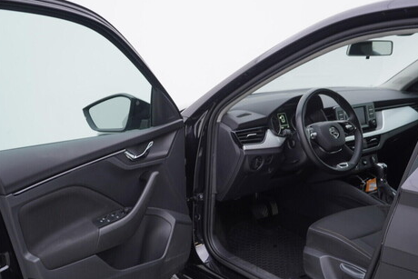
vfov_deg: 31.1
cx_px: 201
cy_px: 163
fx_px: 499
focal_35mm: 43
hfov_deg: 45.4
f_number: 3.5
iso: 125
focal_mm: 24
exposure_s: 1/60
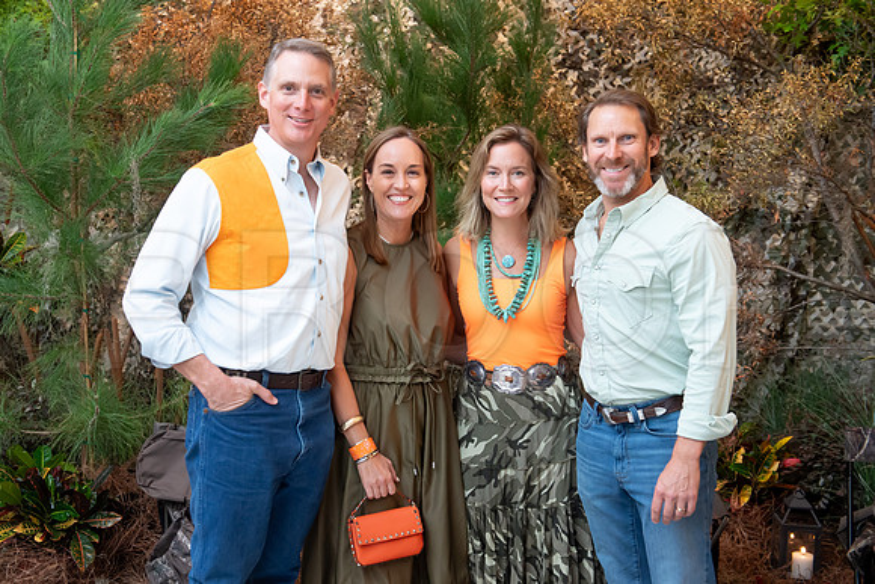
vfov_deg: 27.6
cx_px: 401
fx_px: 1186
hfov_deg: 40.5
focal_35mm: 49
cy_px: 271
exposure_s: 1/100
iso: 3200
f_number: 5.6
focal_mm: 45
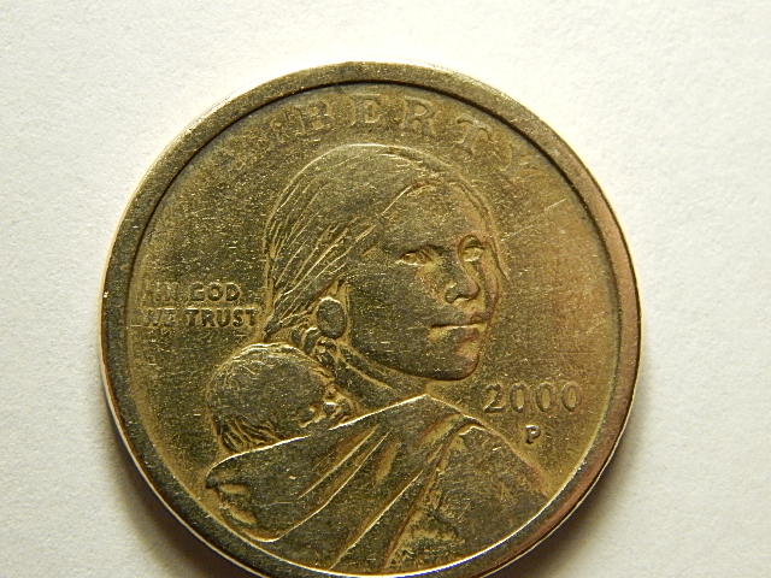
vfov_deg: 11.2
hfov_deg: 14.9
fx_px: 2940
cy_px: 289
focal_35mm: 132
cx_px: 386
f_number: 4.8
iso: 800
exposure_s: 1/250
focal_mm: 23.4
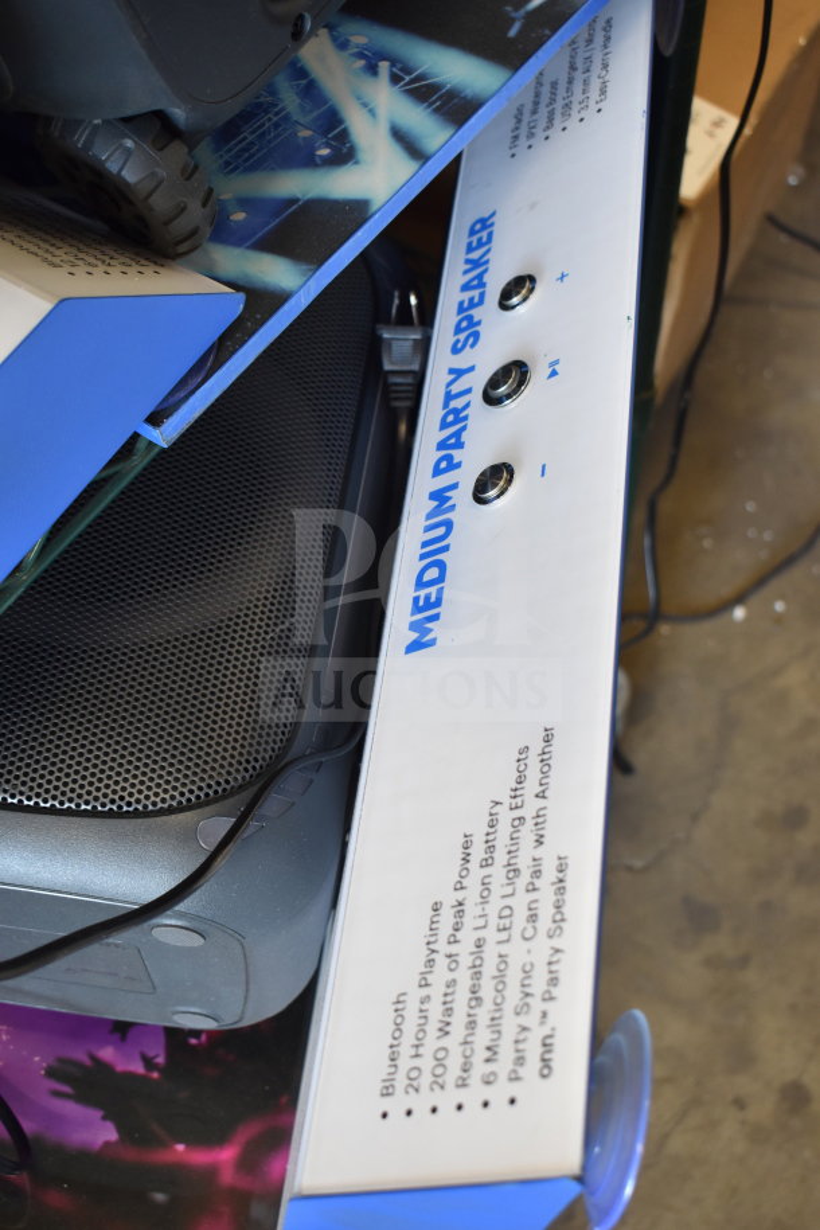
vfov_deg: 43.6
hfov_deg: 29.9
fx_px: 1537
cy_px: 615
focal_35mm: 45
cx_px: 410
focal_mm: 30
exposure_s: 1/50
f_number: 4.2
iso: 720
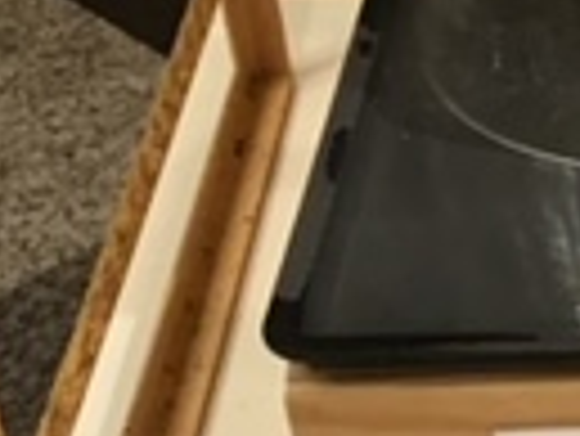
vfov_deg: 9.6
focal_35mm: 154
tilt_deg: -37.1
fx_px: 2583
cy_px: 175
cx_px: 917
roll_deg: +0.3
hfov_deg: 12.1
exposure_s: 1/30
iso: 80
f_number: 2.4
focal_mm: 3.3
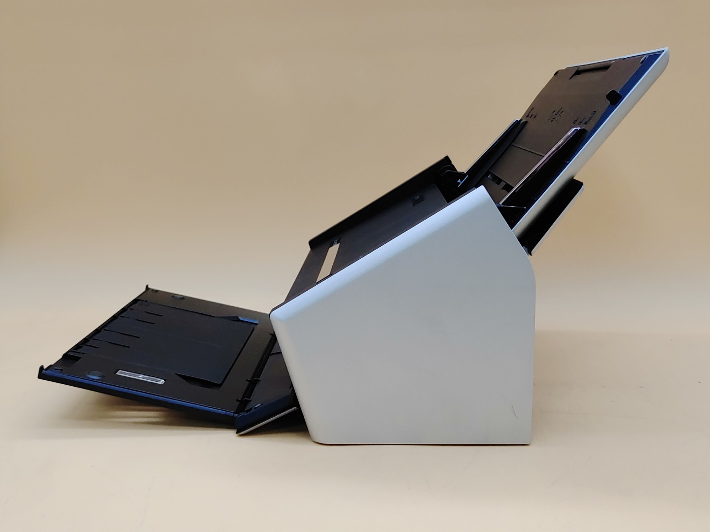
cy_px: 266
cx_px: 355
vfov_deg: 35.1
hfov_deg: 45.8
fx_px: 841
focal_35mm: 41
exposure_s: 1/230
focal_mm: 4.36
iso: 50
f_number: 1.8
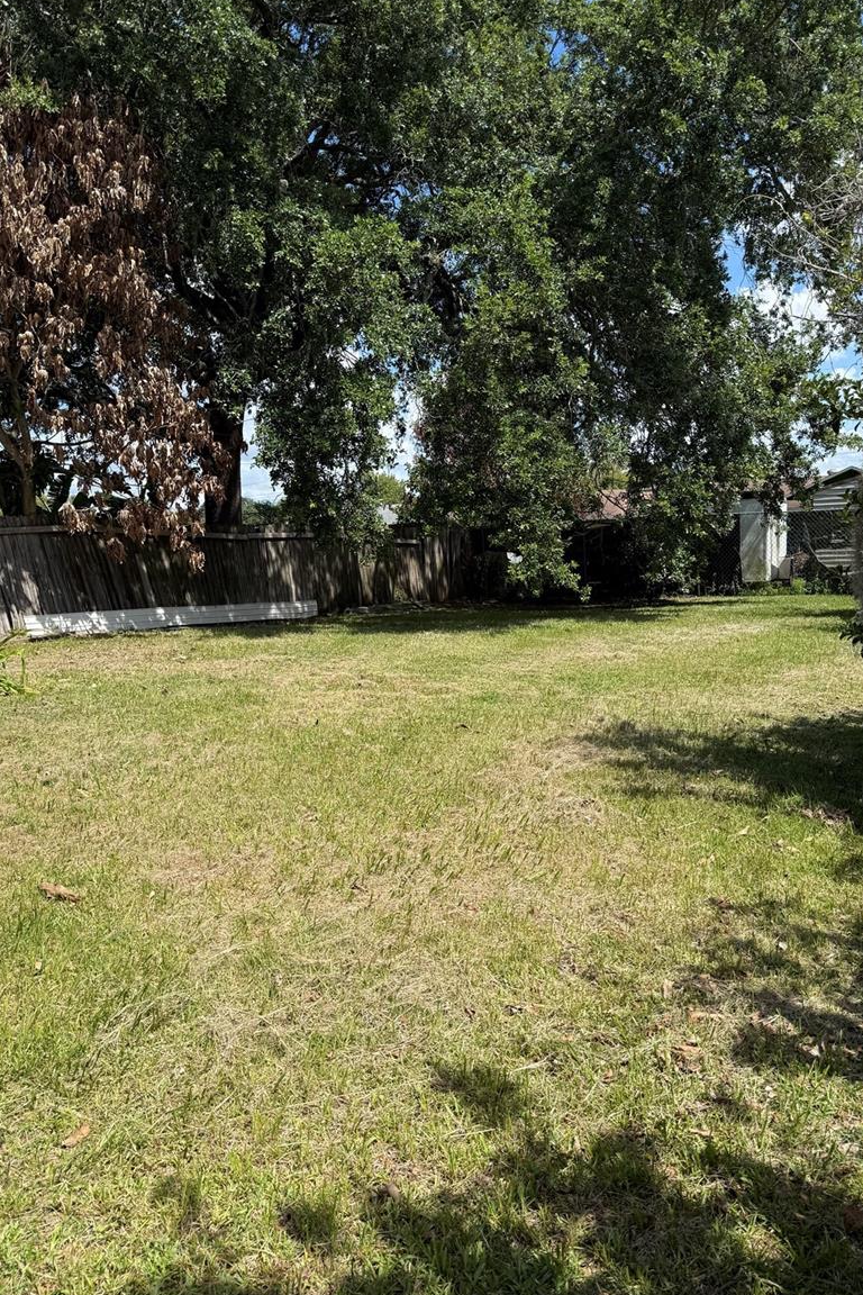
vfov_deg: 69.4
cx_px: 415
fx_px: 935
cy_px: 646
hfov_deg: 49.5
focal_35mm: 26
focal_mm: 6.76
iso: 80
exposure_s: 1/3279
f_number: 1.78
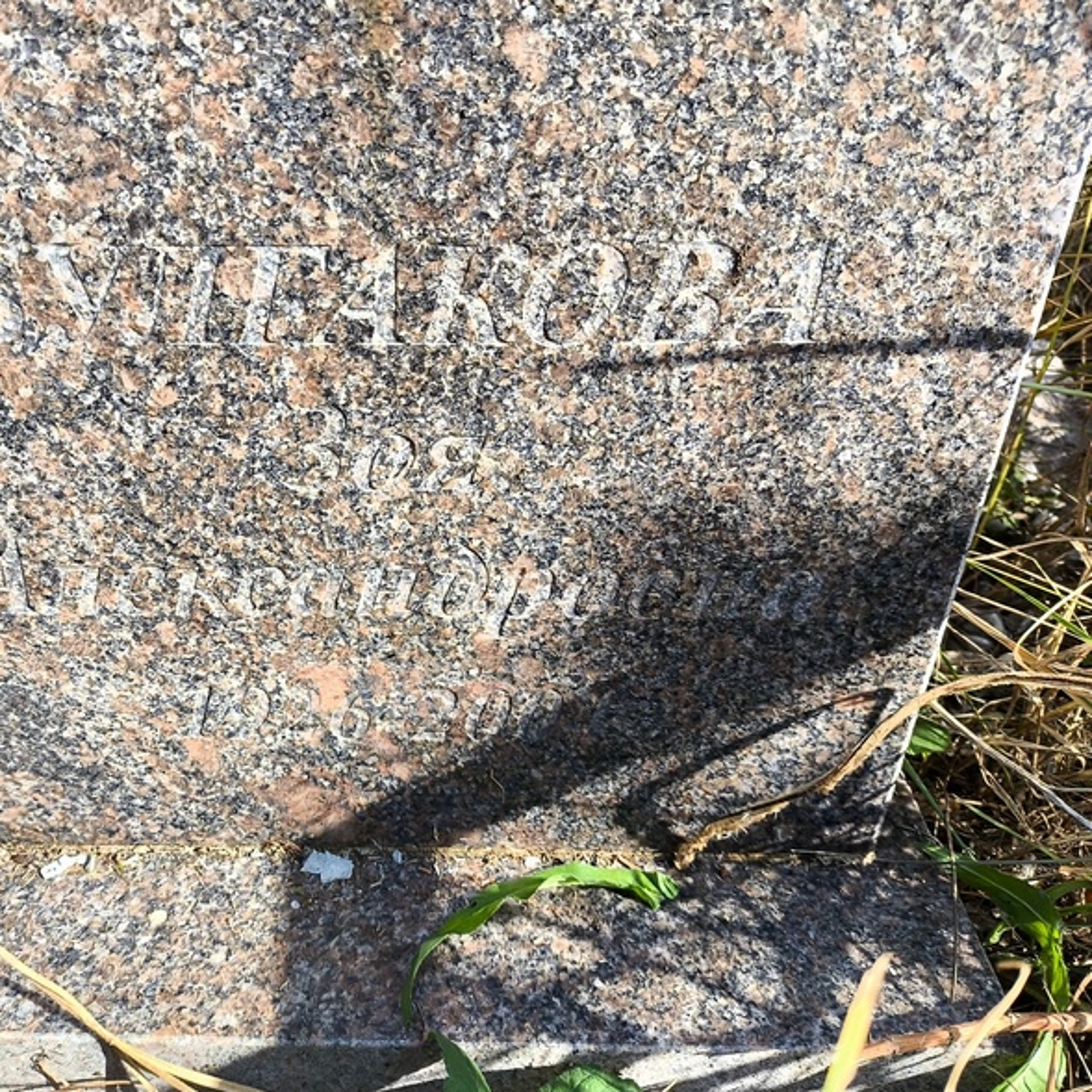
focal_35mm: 30
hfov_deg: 53.4
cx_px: 405
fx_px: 1071
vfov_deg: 54.0
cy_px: 545
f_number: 1.7
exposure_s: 1/324
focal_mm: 4.71
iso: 50
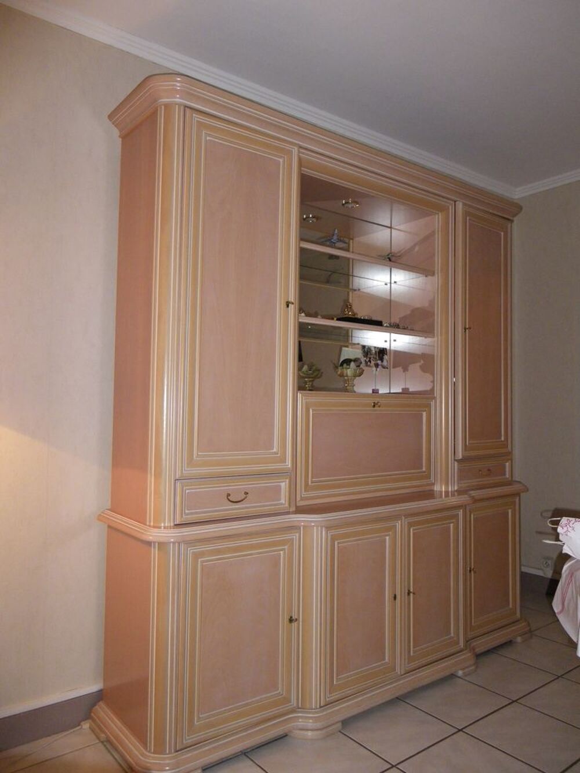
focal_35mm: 28
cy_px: 386
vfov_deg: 63.4
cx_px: 290
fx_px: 625
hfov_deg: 49.8
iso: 400
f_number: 2.6
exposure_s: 1/60
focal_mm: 4.9
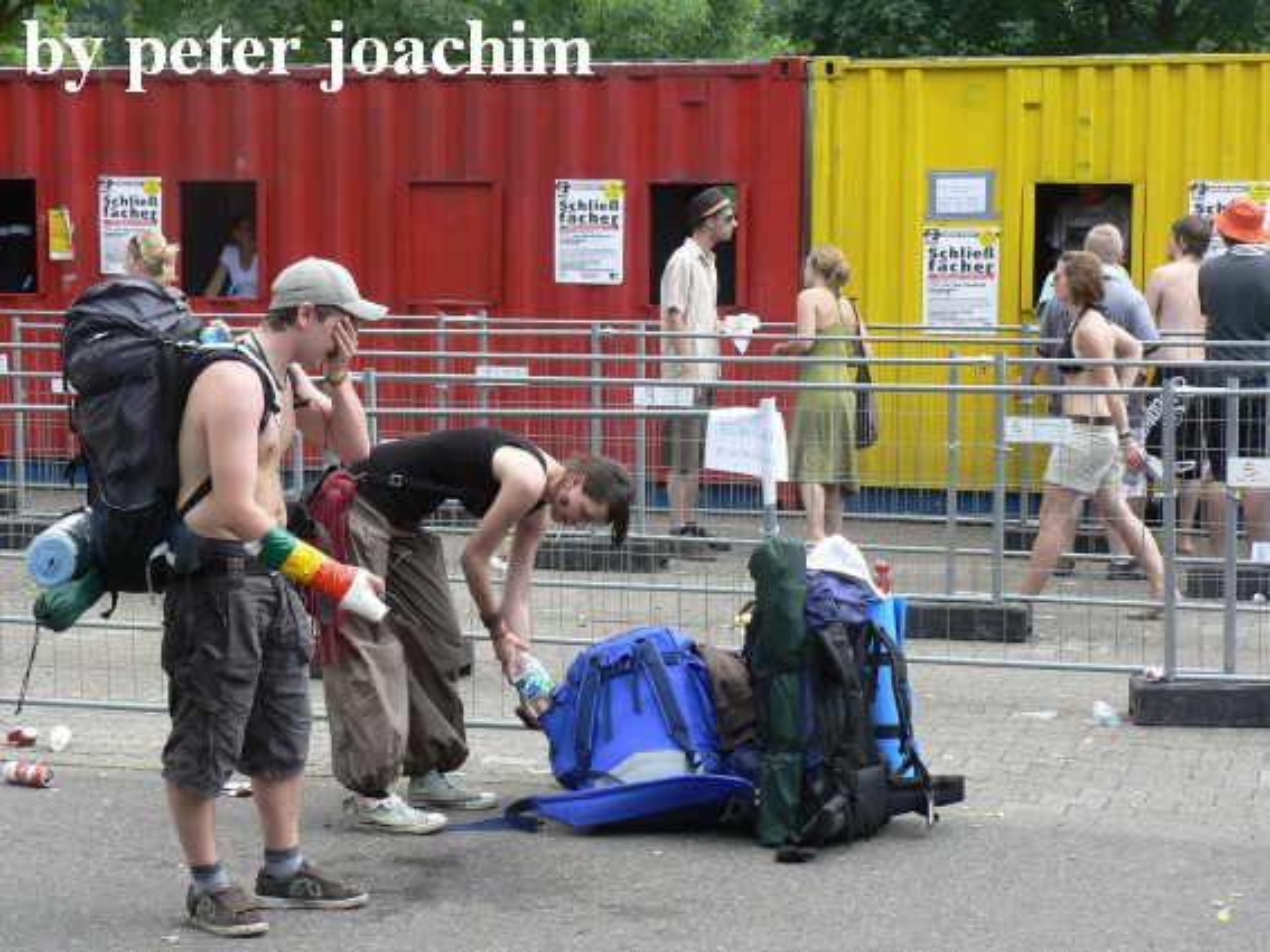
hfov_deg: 26.0
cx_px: 635
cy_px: 476
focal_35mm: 75
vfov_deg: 19.6
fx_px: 2751
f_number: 4
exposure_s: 1/125
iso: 64
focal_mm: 12.9
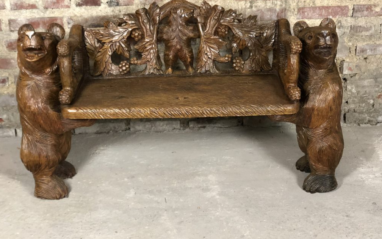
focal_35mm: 56
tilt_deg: -24.5
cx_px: 192
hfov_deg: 36.3
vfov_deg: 23.1
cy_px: 113
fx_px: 583
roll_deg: +2.3
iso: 160
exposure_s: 1/17
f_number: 2.4
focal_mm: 6
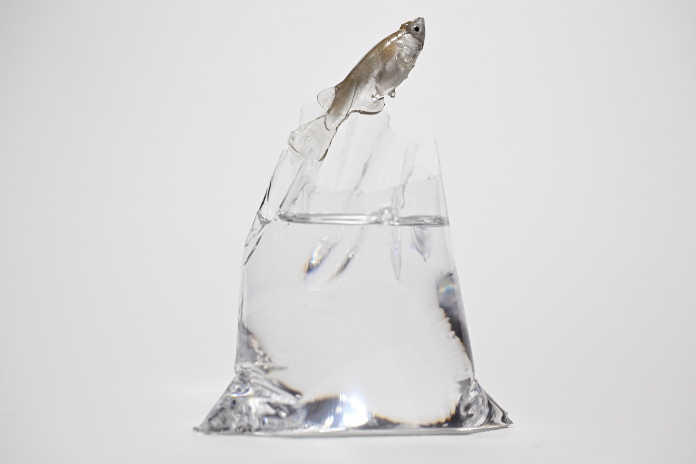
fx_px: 1015
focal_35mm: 52
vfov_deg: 25.7
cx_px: 348
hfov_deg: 37.9
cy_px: 232
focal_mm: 35
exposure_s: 1/125
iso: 400
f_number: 4.5
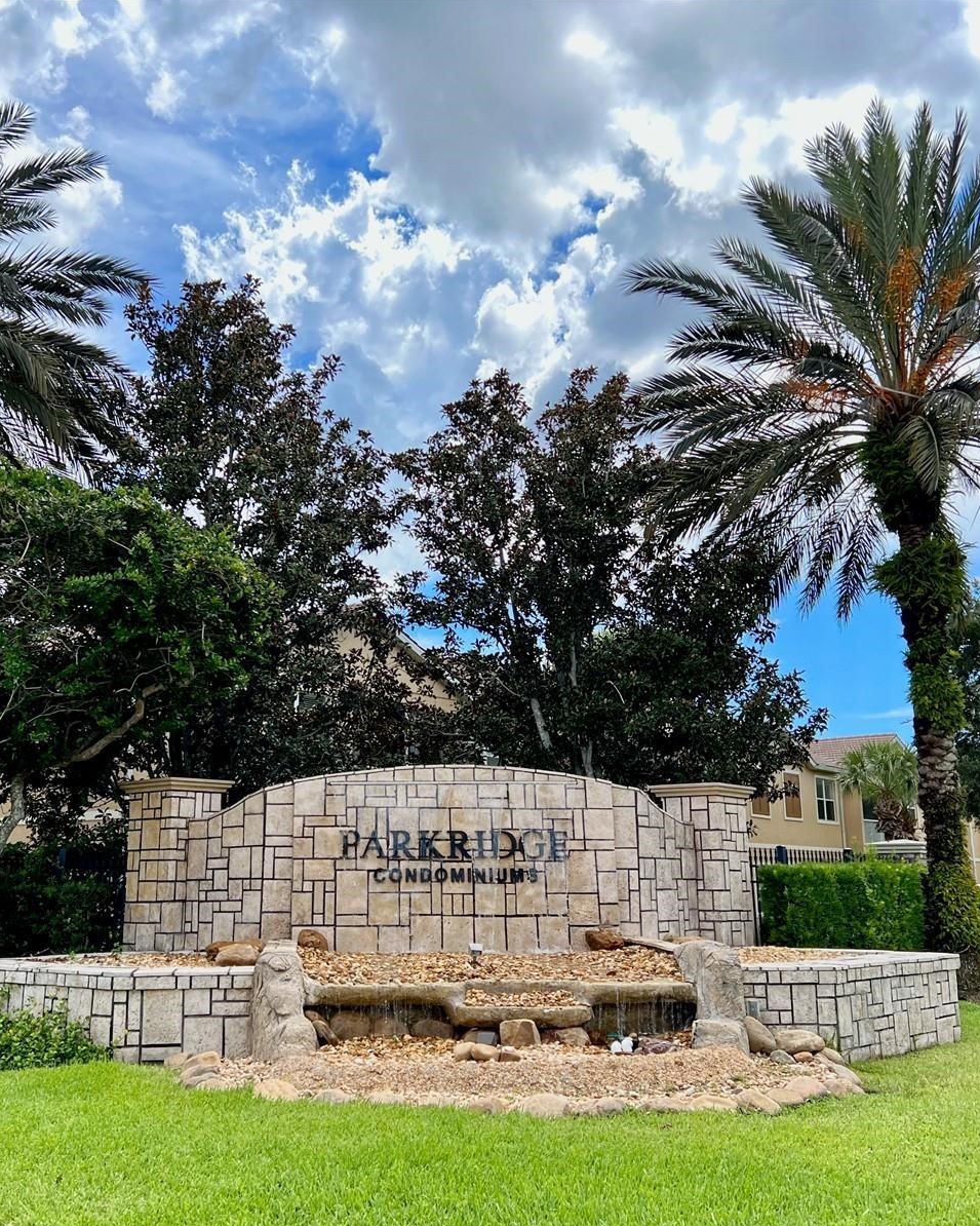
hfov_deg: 43.2
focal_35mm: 34
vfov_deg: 52.8
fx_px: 1233
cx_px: 409
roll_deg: +0.5
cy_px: 614
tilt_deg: +10.9
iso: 50
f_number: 1.5
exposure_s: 1/1751
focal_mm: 5.7
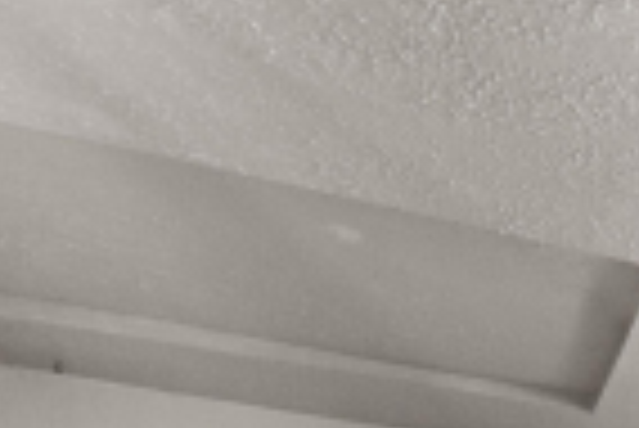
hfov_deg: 16.3
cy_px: 870
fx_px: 1404
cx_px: 1413
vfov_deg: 14.3
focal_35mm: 79
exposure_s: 1/1.67
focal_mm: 10
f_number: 8
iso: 400
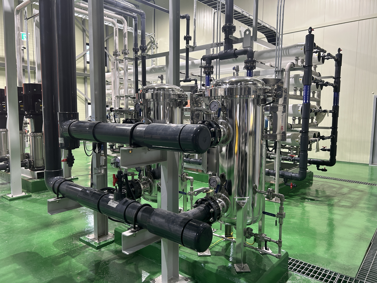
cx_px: 188
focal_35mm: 26
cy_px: 142
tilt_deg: -3.8
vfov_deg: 53.1
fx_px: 283
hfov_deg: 67.3
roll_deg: -0.3
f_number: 1.5
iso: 125
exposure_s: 1/60
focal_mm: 5.7
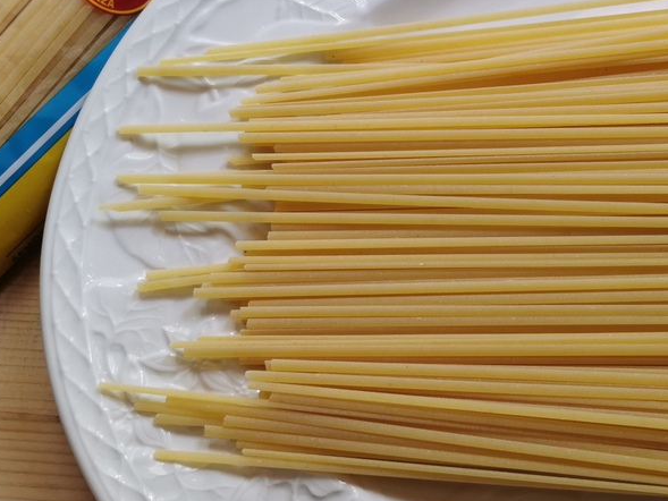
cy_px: 296
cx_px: 645
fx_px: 1062
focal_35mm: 55
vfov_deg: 26.5
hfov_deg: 32.5
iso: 50
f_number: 1.6
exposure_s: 1/122
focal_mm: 5.56
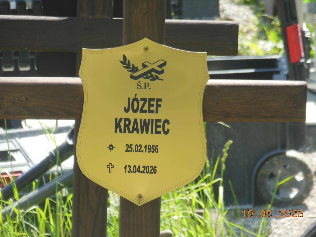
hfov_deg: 7.9
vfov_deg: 5.9
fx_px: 2282
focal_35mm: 250
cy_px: 118
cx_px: 158
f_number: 5.8
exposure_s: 1/160
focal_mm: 45
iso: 125
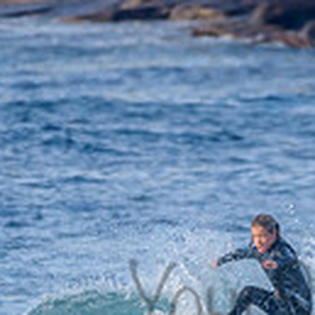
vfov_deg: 0.8
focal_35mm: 2335
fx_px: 24040
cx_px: 221
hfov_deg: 0.8
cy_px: 292
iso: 320
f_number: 5.6
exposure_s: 1/1600
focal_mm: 500
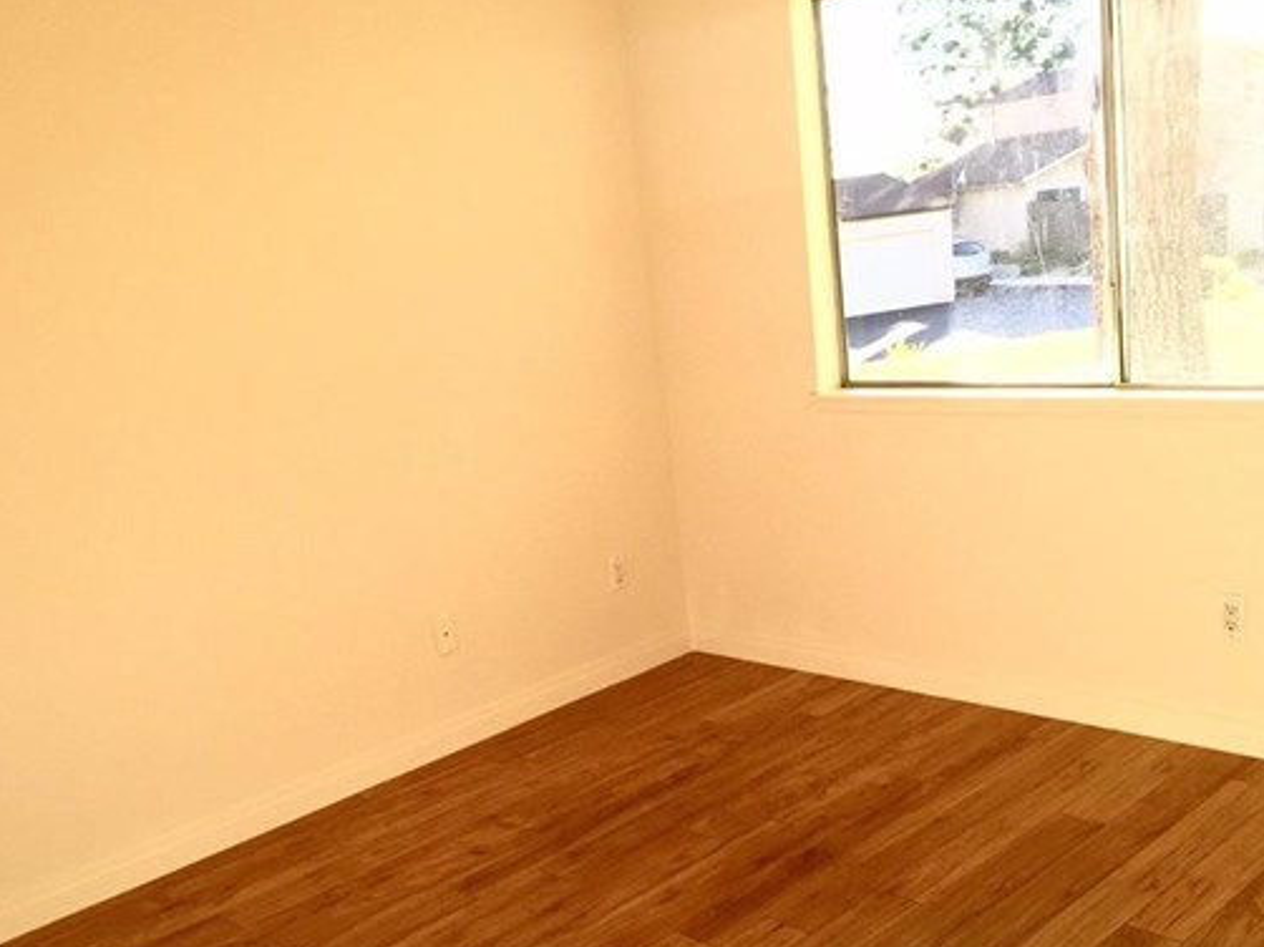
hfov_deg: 50.2
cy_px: 534
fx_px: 1350
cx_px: 640
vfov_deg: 38.6
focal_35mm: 37
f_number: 2.2
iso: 32
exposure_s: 1/295
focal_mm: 4.15
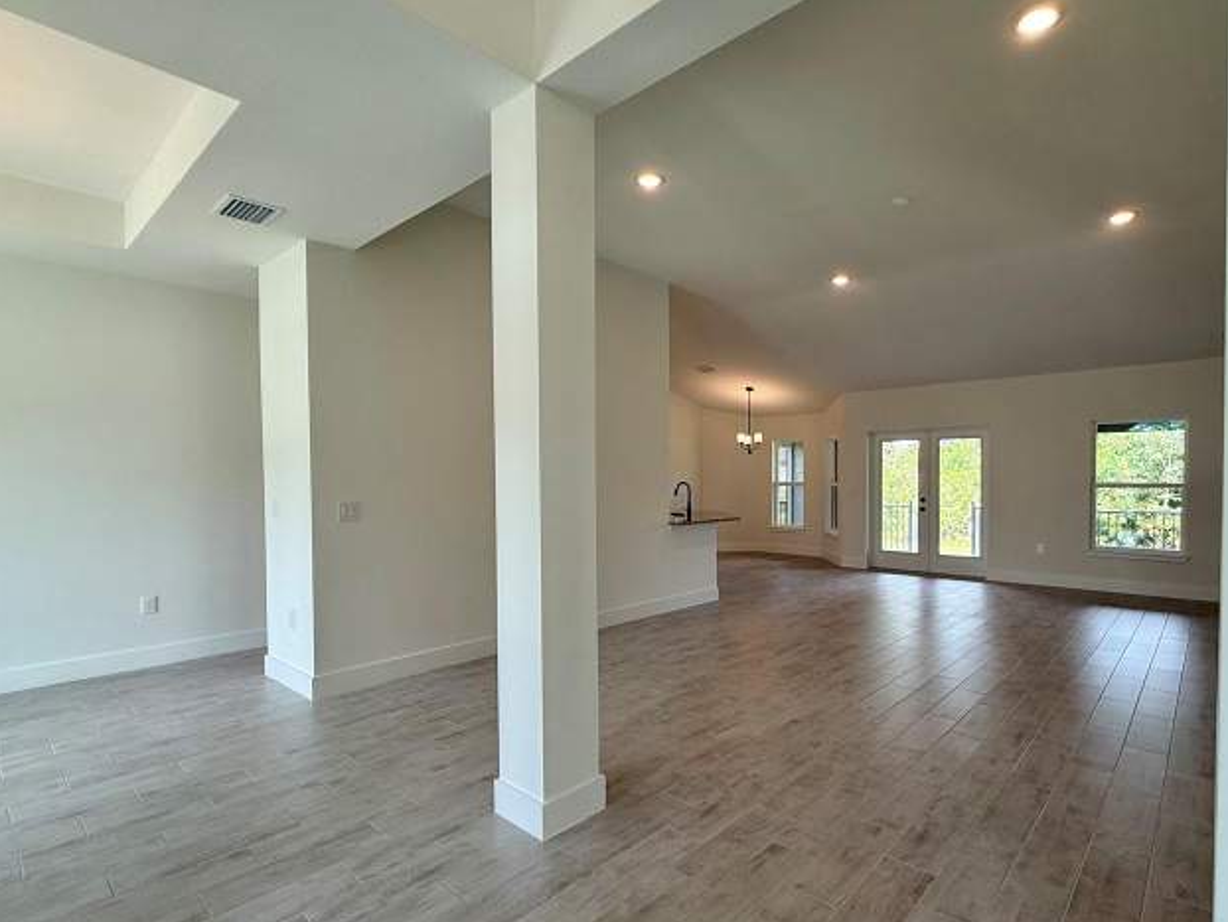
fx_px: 639
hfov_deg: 87.3
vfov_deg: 71.5
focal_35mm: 18
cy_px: 494
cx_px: 687
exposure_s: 1/124
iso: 64
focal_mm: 2.22
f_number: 2.2
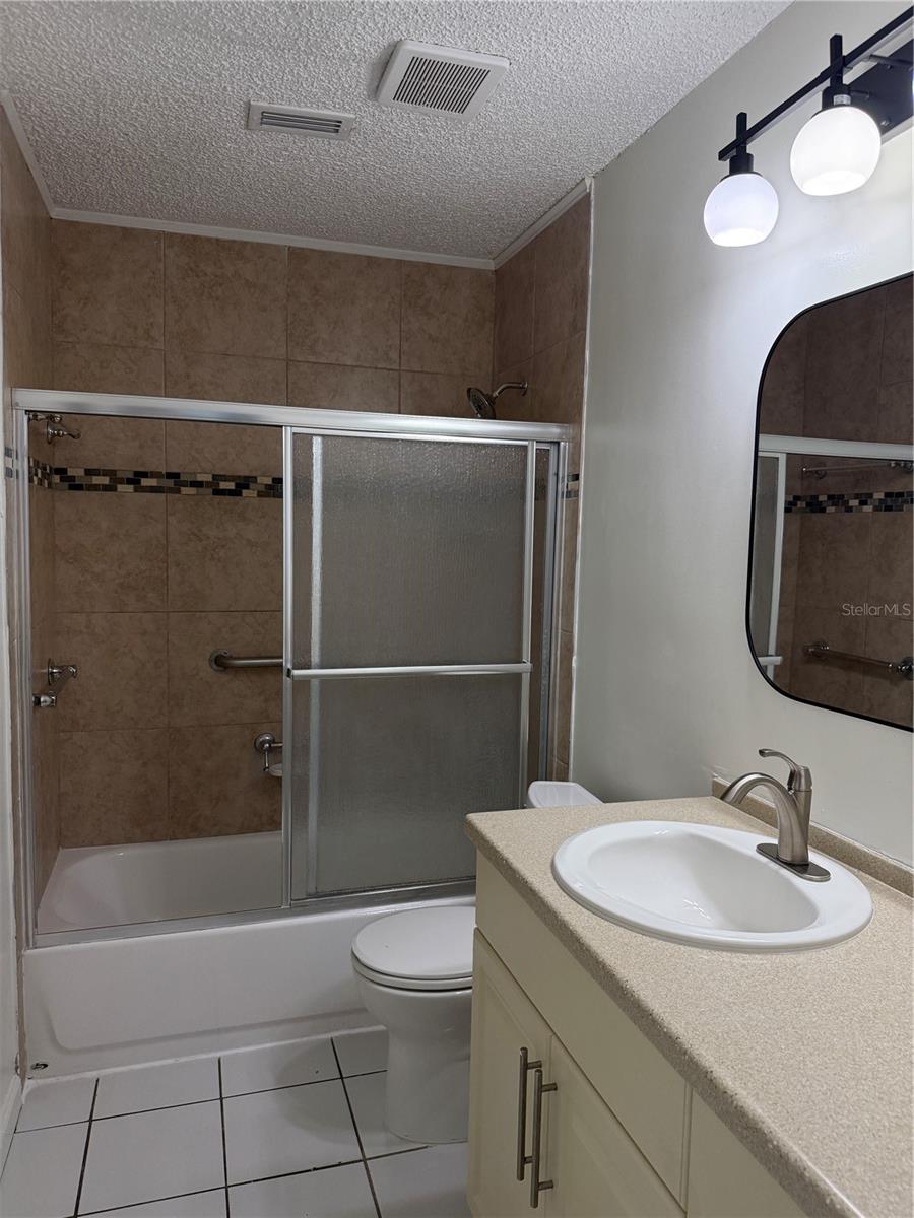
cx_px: 457
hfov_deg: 56.8
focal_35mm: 24
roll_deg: -1.5
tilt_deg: -4.4
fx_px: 845
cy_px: 609
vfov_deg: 71.6
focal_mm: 6.76
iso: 200
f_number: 1.78
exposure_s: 1/228
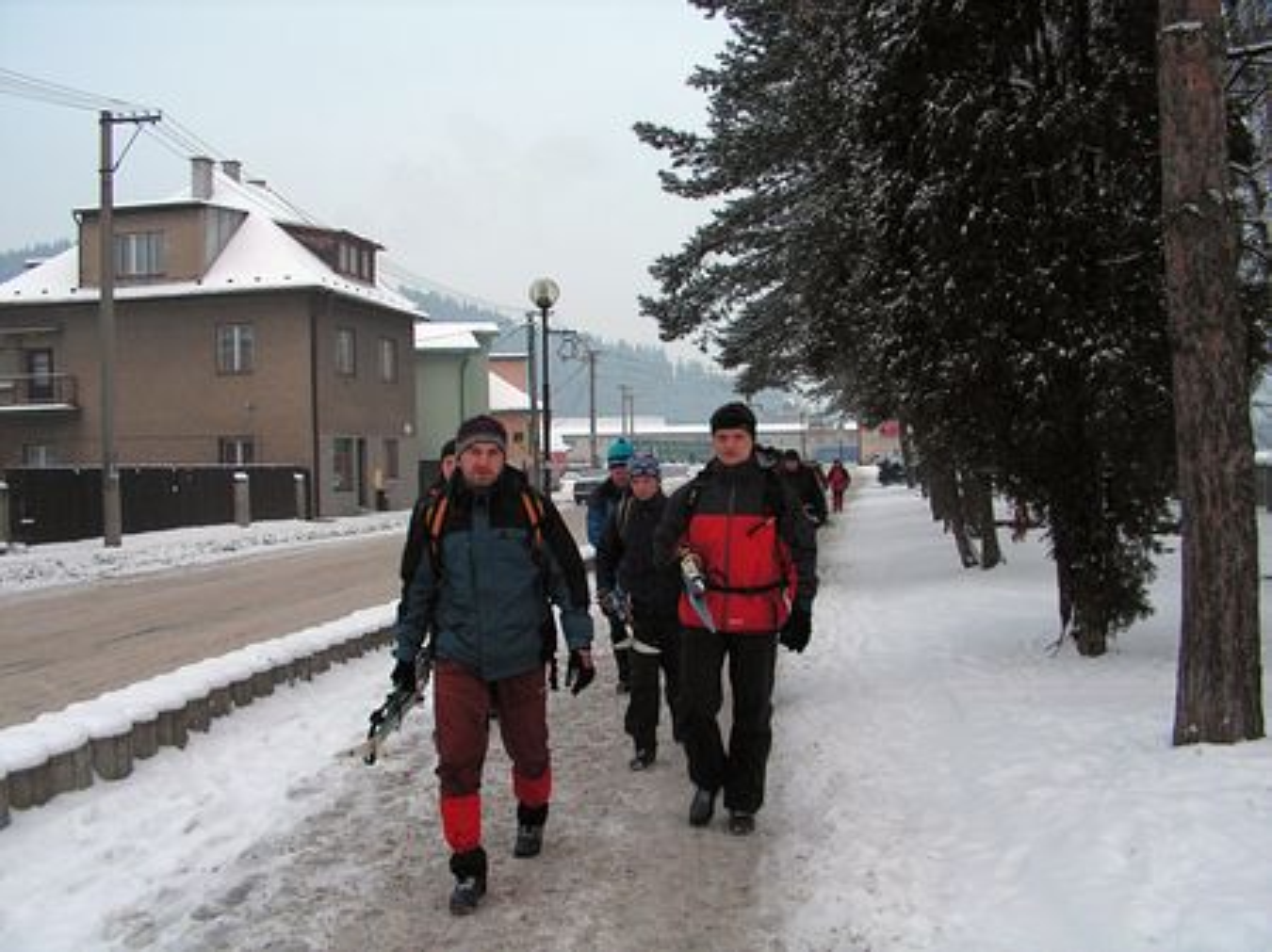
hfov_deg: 51.4
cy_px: 476
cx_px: 636
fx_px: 1322
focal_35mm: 36
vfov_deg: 39.6
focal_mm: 6
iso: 50
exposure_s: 1/60
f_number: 3.2
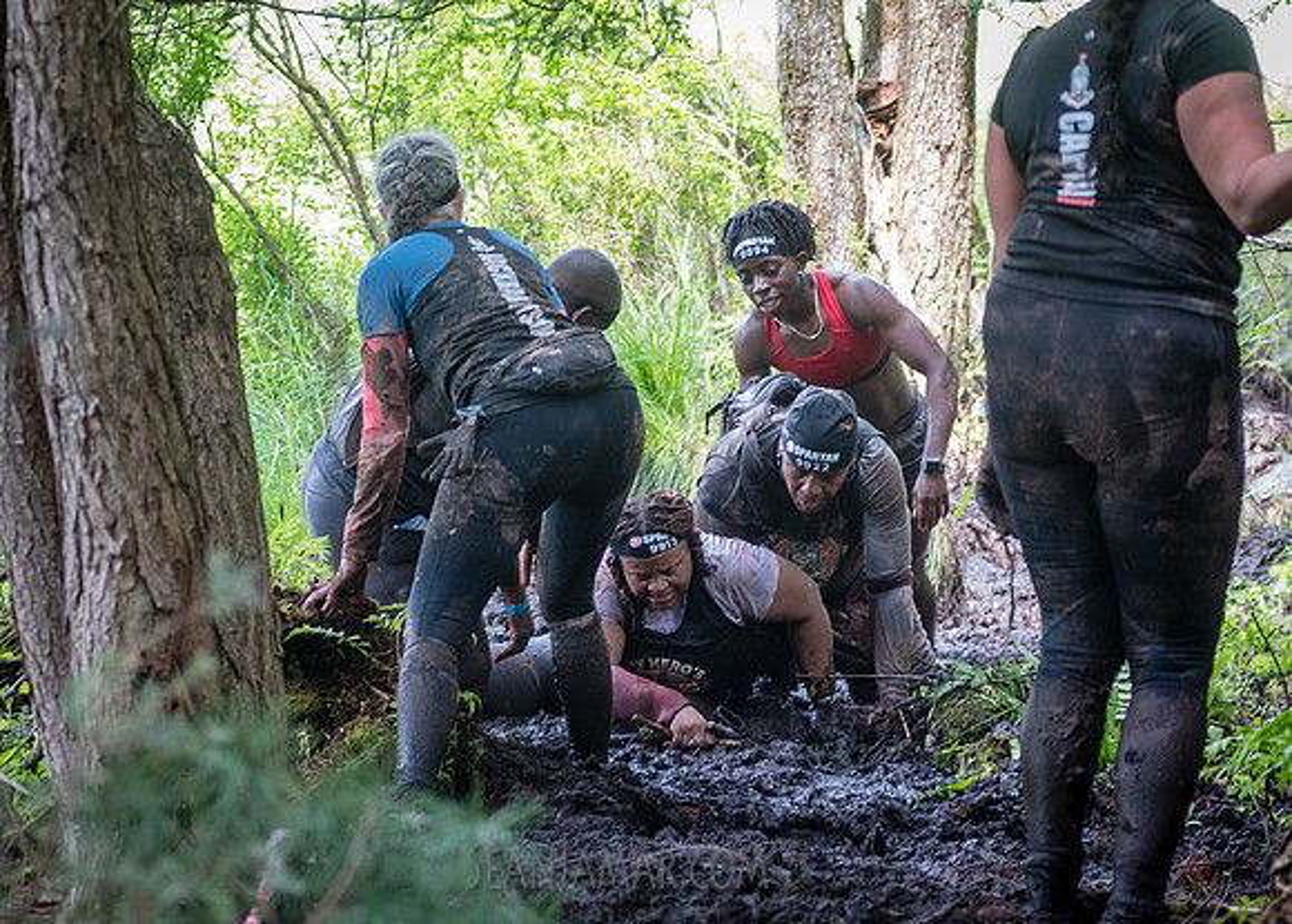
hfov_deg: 12.8
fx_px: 5752
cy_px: 468
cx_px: 665
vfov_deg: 9.2
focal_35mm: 157
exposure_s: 1/160
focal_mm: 80
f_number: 4
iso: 1000
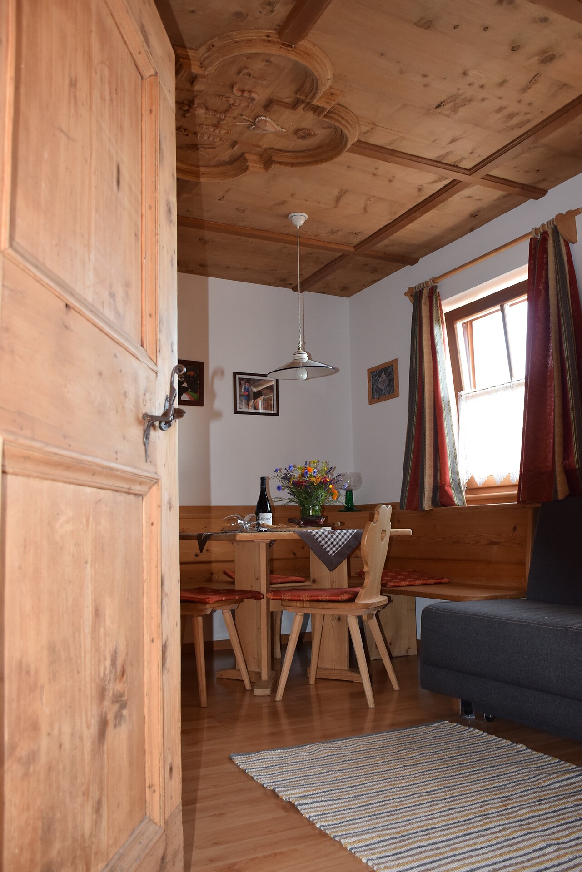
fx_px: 727
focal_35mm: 30
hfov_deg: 43.6
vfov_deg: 61.9
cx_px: 291
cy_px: 436
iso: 800
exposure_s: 1/100
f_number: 5
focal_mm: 20
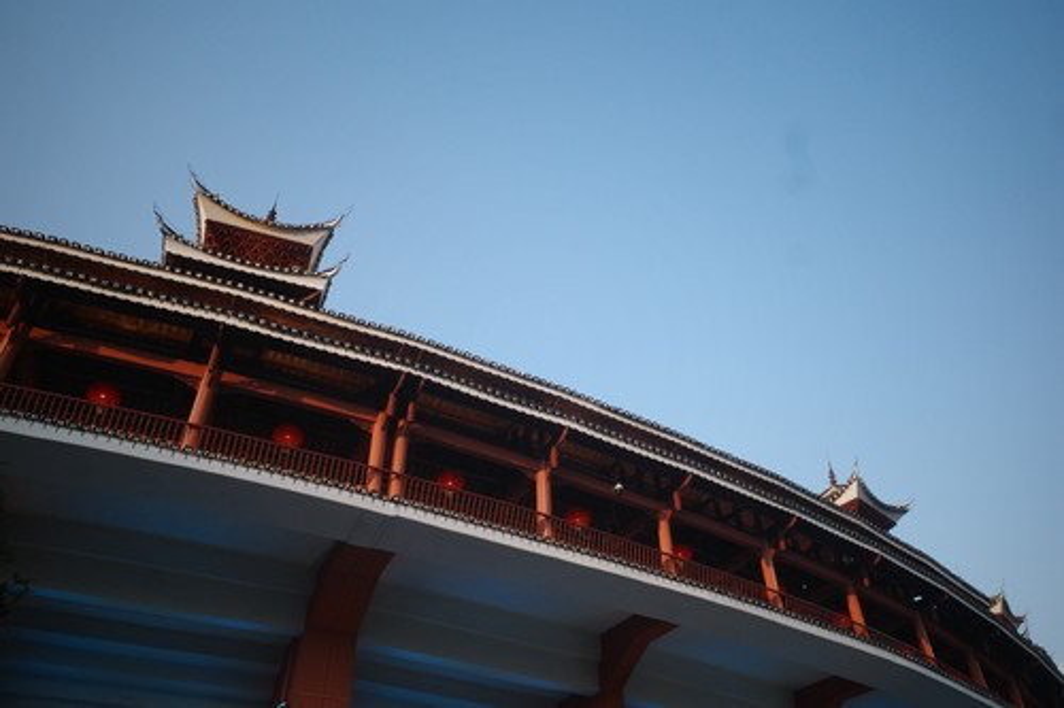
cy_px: 354
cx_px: 532
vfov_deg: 46.4
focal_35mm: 28
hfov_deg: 65.5
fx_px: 827
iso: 400
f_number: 5.6
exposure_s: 1/250
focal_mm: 18.3
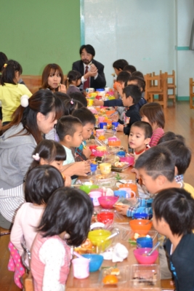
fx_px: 666
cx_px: 97
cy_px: 146
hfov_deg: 16.6
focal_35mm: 82
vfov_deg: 24.6
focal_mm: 55
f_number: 4
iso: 1000
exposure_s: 1/60
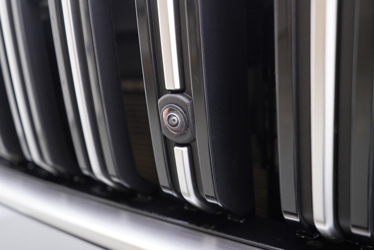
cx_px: 187
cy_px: 125
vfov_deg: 36.9
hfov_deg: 53.1
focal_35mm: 36
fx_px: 374
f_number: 2.8
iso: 320
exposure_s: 1/40
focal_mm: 24
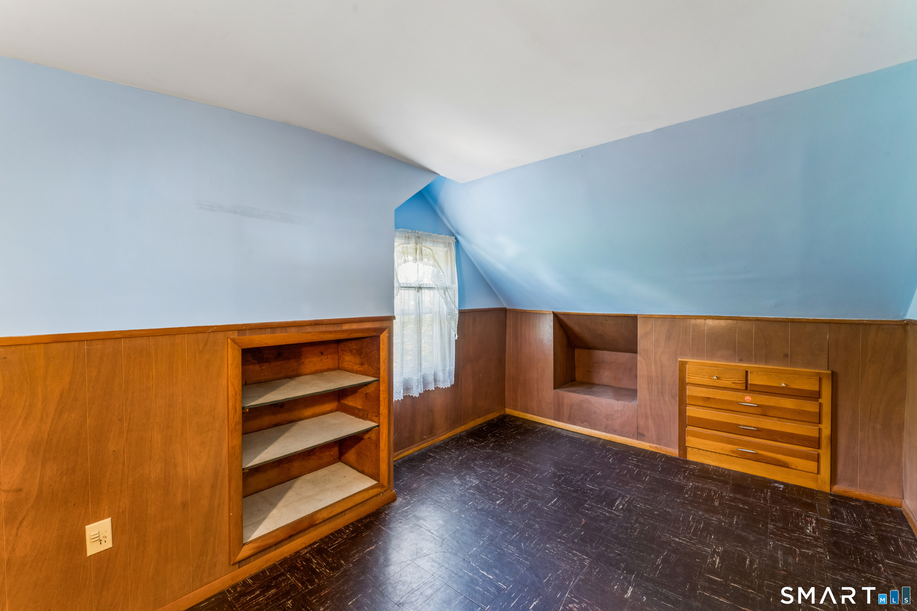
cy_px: 306
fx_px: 357
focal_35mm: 14
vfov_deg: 81.2
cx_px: 458
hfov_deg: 104.3
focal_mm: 14
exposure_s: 1
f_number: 13
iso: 400
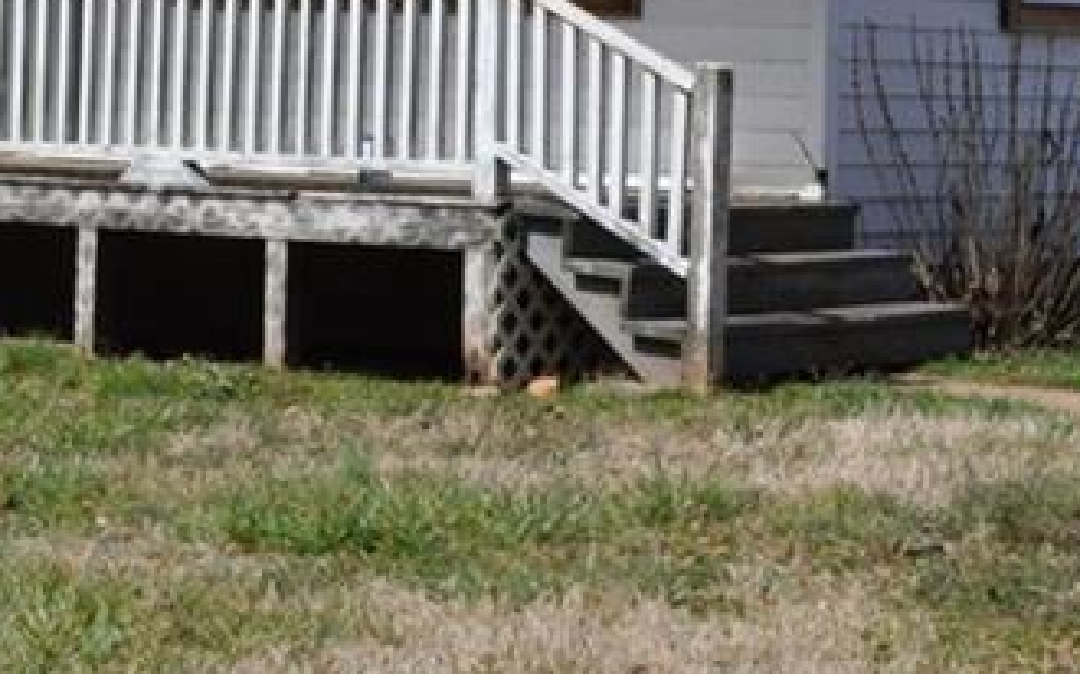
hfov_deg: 16.9
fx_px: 3619
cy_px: -113
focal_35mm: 123
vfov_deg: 10.5
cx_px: 340
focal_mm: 26
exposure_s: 1/1000
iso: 1000
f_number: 16
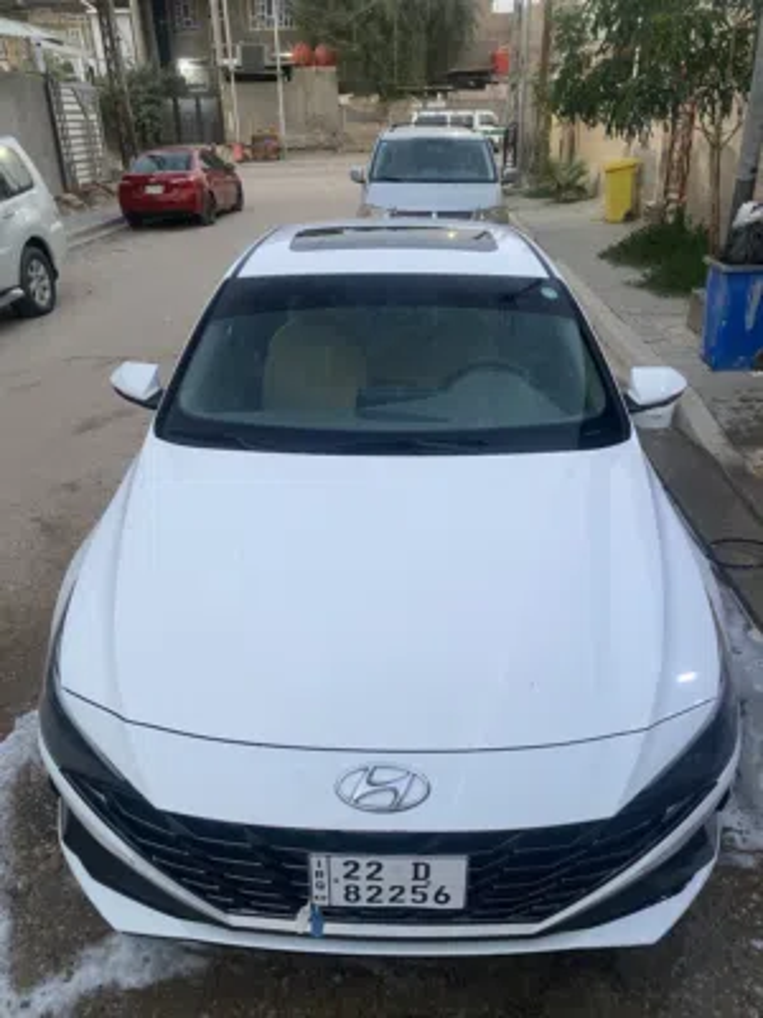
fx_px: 764
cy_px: 509
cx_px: 382
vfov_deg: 67.3
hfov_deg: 53.1
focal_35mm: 26
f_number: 1.8
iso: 200
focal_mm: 4.25
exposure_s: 1/60
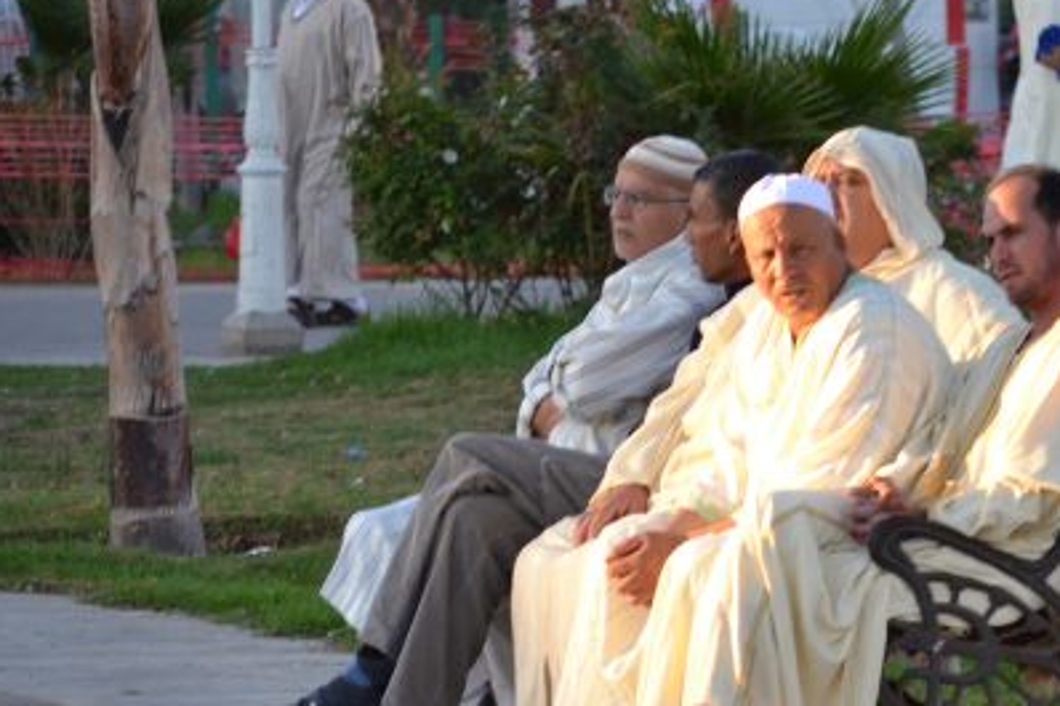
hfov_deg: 6.8
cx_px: 754
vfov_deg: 4.5
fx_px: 8882
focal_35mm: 302
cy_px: 485
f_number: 4.8
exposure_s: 1/125
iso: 100
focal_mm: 125
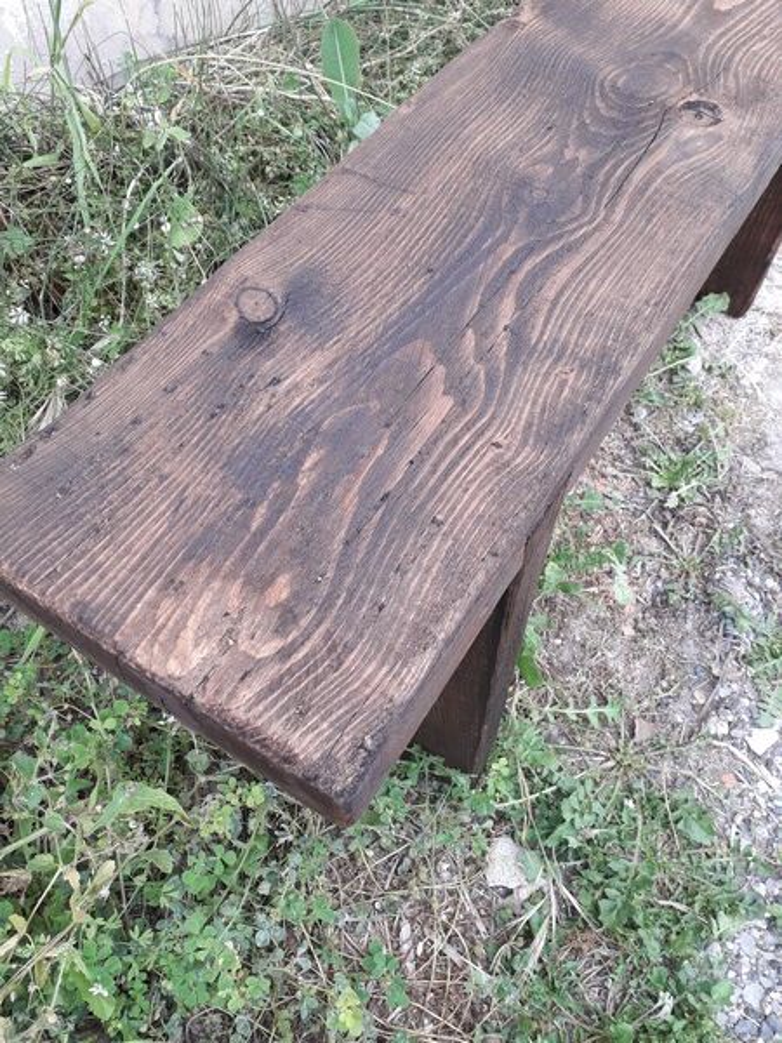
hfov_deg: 51.4
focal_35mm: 27
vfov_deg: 65.3
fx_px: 813
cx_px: 391
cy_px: 522
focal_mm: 3.6
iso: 40
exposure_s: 1/162
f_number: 1.9
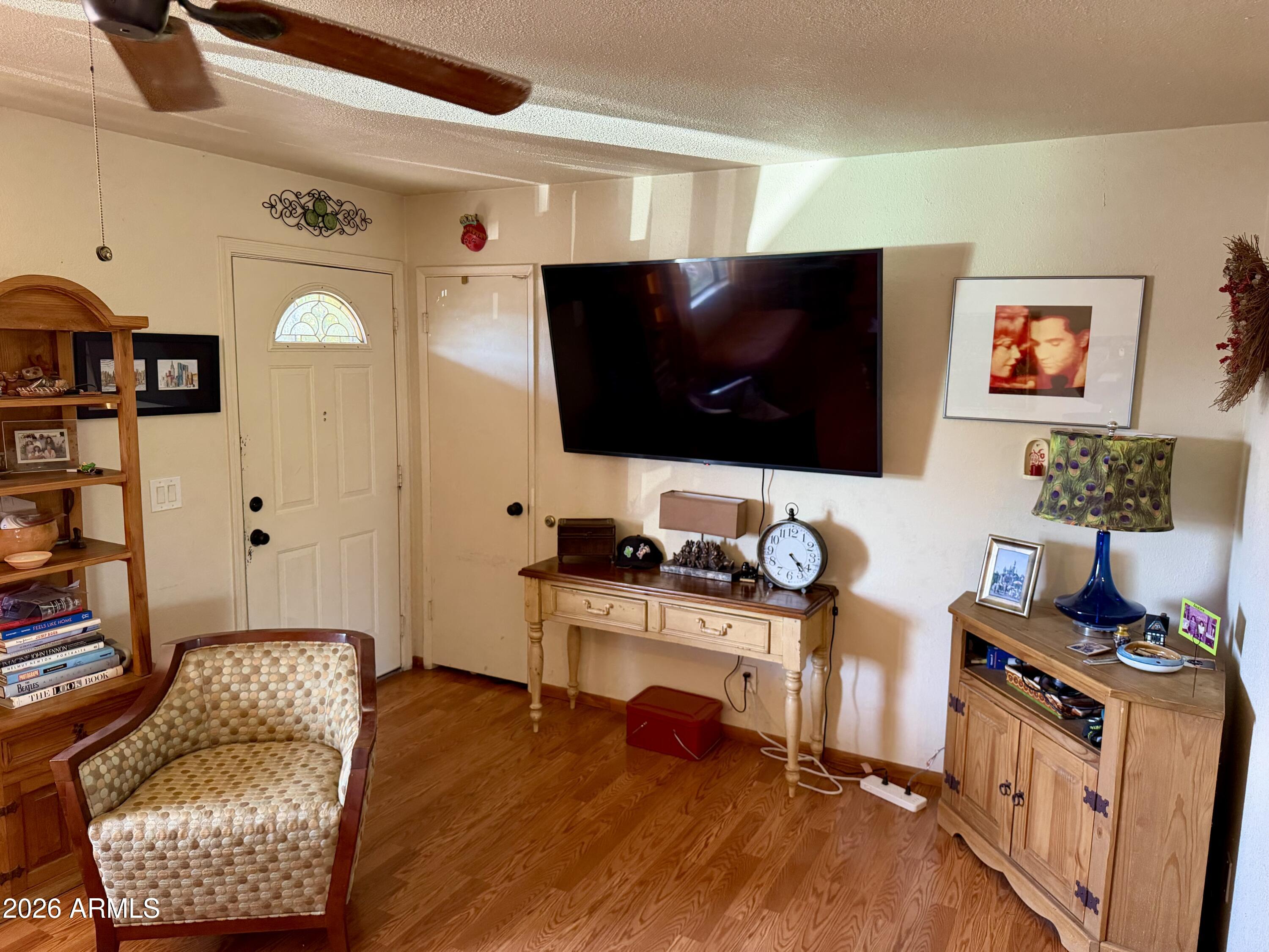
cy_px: 476
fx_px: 880
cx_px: 634
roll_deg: -1.1
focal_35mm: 24
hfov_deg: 71.6
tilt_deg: -8.3
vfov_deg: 56.8
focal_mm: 6.76
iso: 400
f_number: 1.78
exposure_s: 1/60
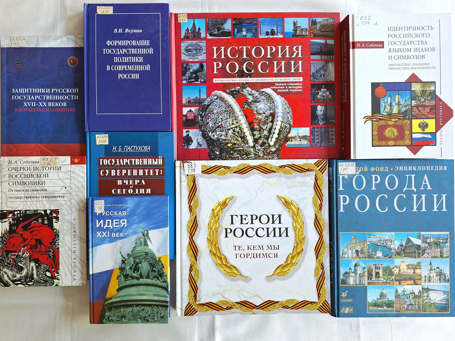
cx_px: 228
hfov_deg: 73.9
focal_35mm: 23
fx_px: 302
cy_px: 170
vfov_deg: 58.9
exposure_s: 1/50
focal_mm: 5.54
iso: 125
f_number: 1.8
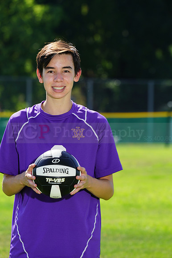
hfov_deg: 4.2
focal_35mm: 324
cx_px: 86
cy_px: 129
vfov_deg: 6.4
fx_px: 2325
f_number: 11
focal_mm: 324
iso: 200
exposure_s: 1/200
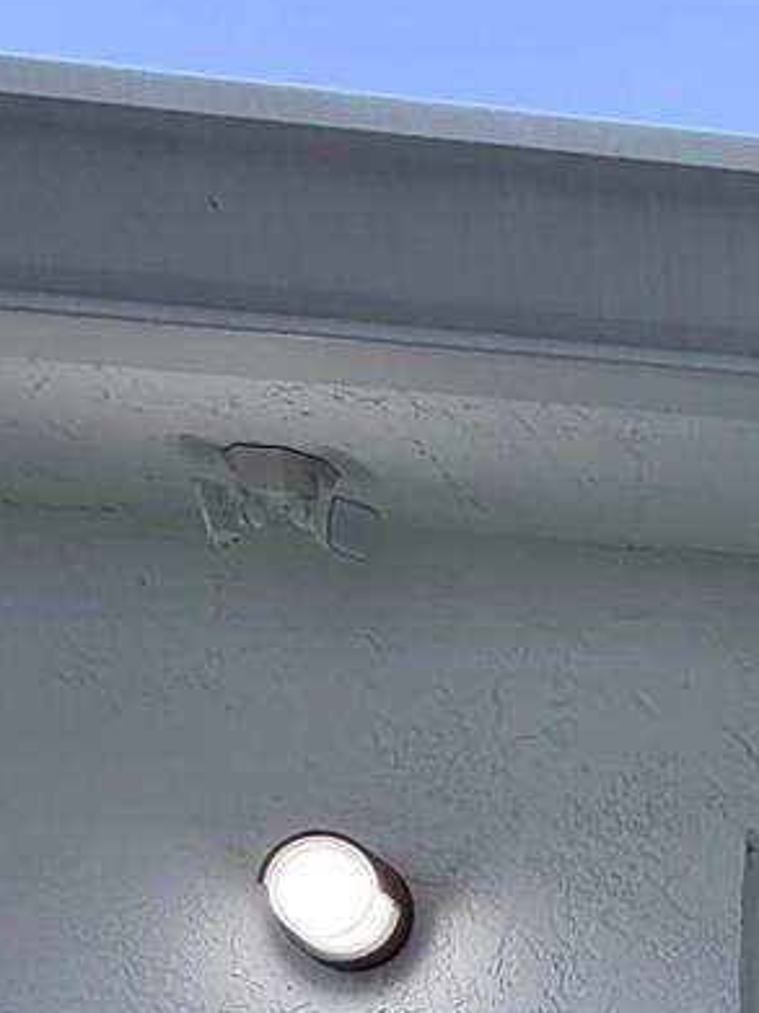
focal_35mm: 43
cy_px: 1269
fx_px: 1258
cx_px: 1018
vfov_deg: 33.7
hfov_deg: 27.3
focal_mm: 2.22
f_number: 2.2
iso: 40
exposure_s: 1/147
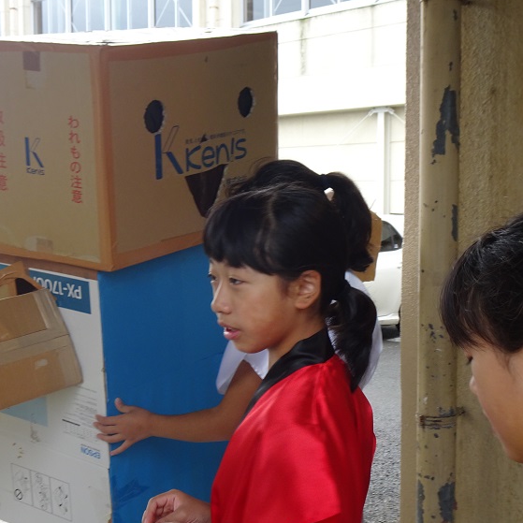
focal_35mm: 62
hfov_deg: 27.7
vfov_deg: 27.7
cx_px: 264
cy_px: 292
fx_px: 1060
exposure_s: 1/60
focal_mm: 6.8
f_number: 4
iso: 80
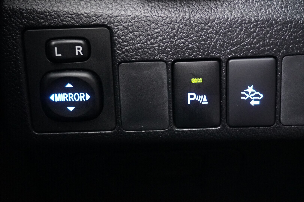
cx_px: 152
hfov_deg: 40.0
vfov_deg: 27.3
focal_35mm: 50
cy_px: 101
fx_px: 418
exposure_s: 1/5
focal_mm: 33
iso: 6400
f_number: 5
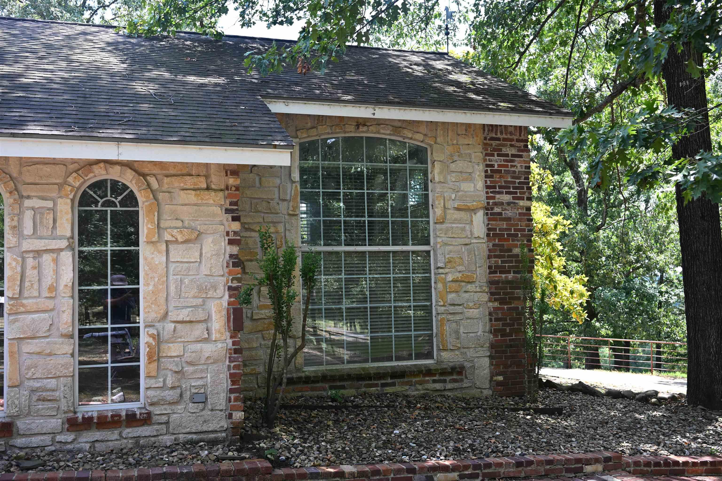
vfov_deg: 37.9
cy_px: 240
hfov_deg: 54.4
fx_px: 702
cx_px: 361
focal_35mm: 35
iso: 250
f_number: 4
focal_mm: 35
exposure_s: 1/250
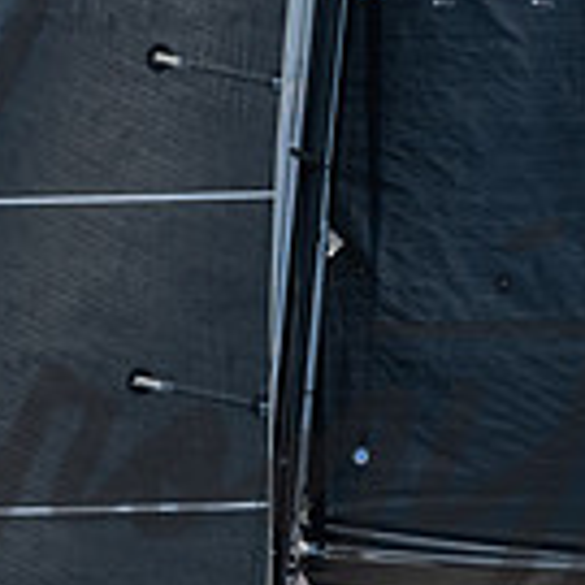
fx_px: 19674
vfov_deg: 1.7
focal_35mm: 1029
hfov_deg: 1.7
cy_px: 431
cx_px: 117
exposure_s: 1/1600
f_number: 5.6
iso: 320
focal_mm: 270
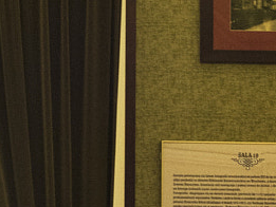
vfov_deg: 5.0
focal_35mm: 295
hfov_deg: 6.7
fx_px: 2353
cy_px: 127
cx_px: 19
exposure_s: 1/60
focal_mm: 50
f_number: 8
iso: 1250
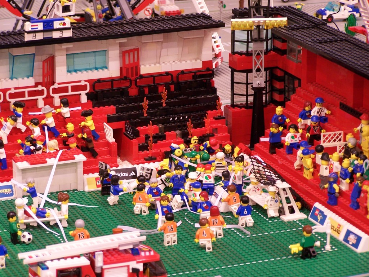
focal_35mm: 159
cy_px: 138
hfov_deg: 12.4
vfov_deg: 9.3
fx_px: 1695
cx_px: 184
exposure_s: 1/2
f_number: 3.2
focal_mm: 26.4
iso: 80
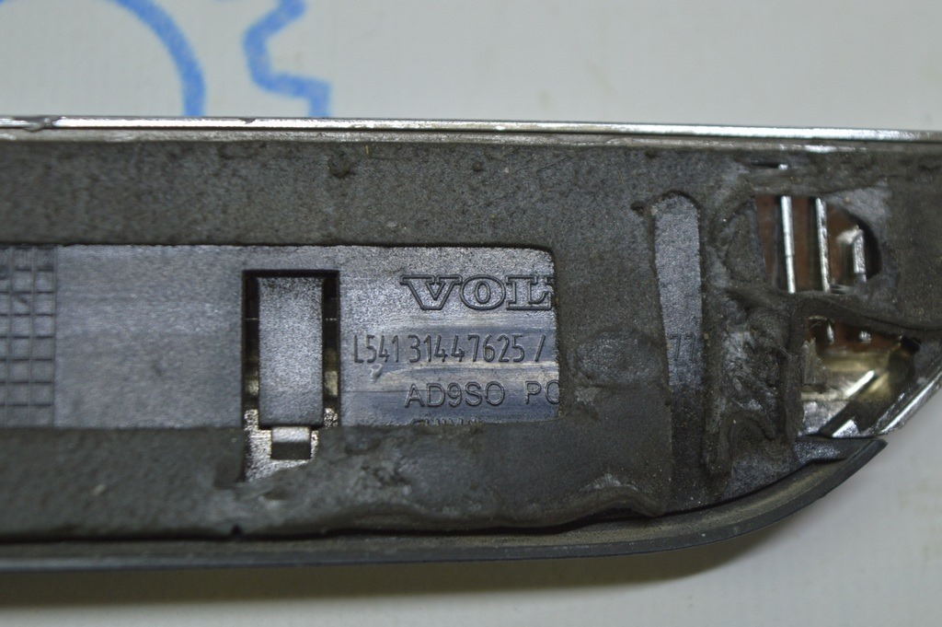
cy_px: 314
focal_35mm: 82
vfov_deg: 16.5
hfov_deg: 24.6
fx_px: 2157
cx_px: 471
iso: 400
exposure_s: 1/40
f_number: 5.6
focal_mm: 55
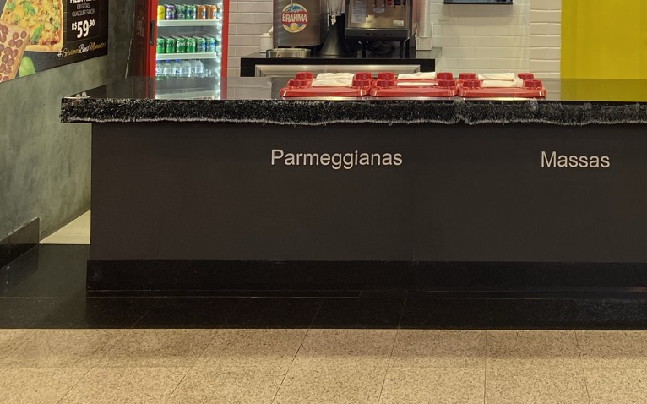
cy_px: -51
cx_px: 510
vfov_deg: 22.5
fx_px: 952
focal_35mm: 54
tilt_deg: +1.3
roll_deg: -1.1
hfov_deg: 36.4
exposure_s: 1/60
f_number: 1.8
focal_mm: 4.25
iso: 64
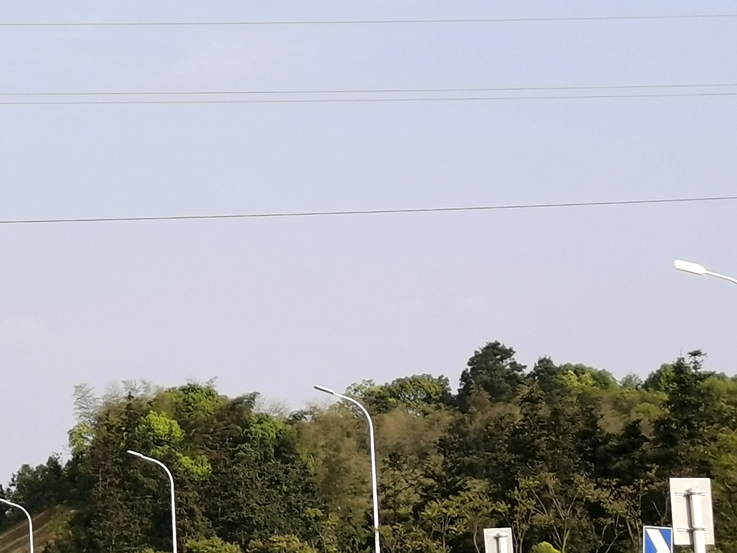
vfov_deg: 10.6
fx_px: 2980
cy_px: 246
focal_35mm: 140
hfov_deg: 13.5
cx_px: -273
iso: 50
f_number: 1.8
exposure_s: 1/2000
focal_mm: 5.58
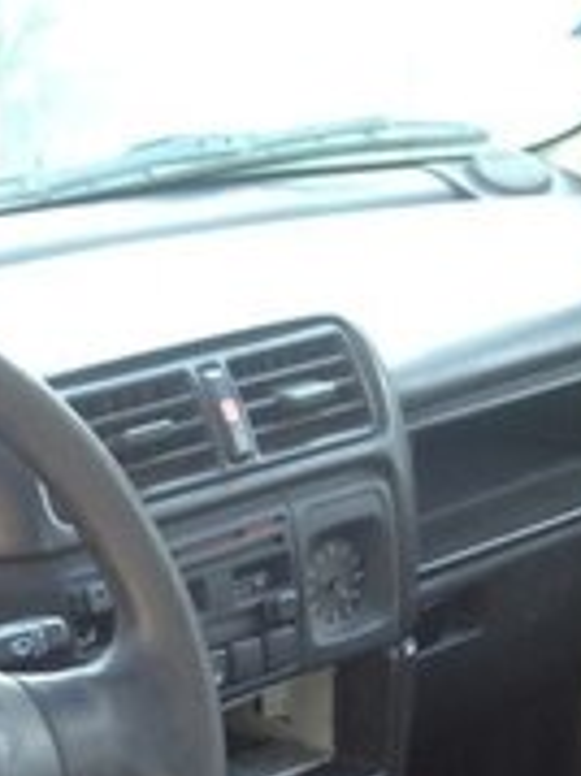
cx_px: -147
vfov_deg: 18.6
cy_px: 1058
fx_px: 2173
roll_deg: +6.8
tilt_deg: -30.1
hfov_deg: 14.6
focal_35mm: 97
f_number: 2.4
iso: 50
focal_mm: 4.28
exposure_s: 1/20
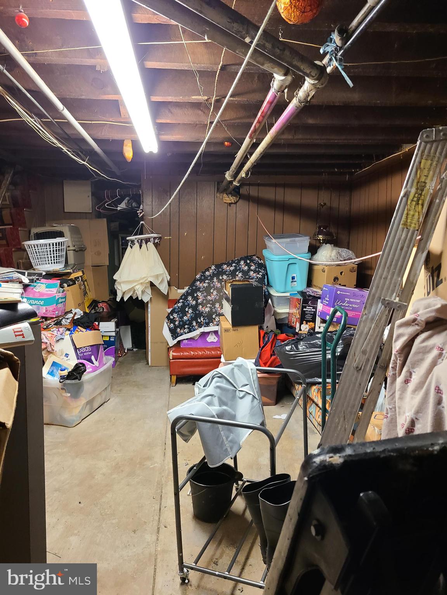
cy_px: 298
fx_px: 448
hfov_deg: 53.1
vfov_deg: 67.3
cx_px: 224
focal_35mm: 26
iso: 320
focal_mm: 5.4
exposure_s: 1/40
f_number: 1.8
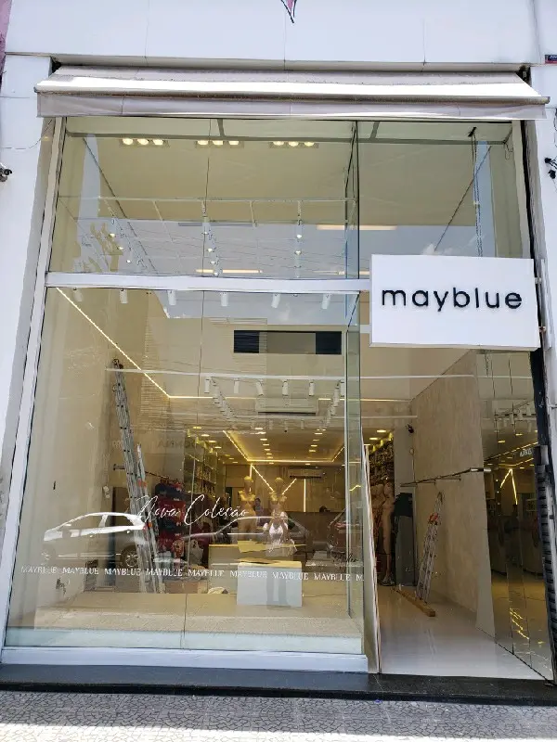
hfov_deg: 53.1
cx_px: 278
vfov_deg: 67.3
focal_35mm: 26
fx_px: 558
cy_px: 371
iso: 50
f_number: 2.4
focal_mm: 4.3
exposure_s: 1/417
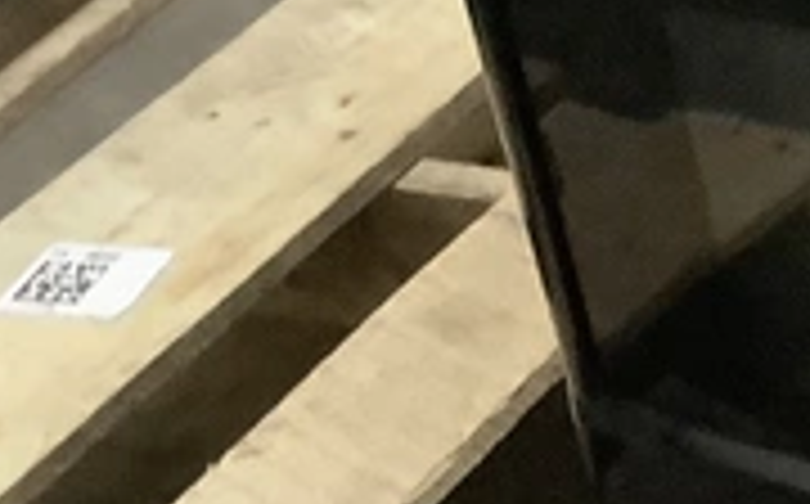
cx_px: 1678
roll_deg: -2.1
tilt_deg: -35.6
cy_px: 313
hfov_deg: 13.0
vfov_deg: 9.5
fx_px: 3021
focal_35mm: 137
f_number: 2.4
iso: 640
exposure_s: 1/24
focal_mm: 3.3
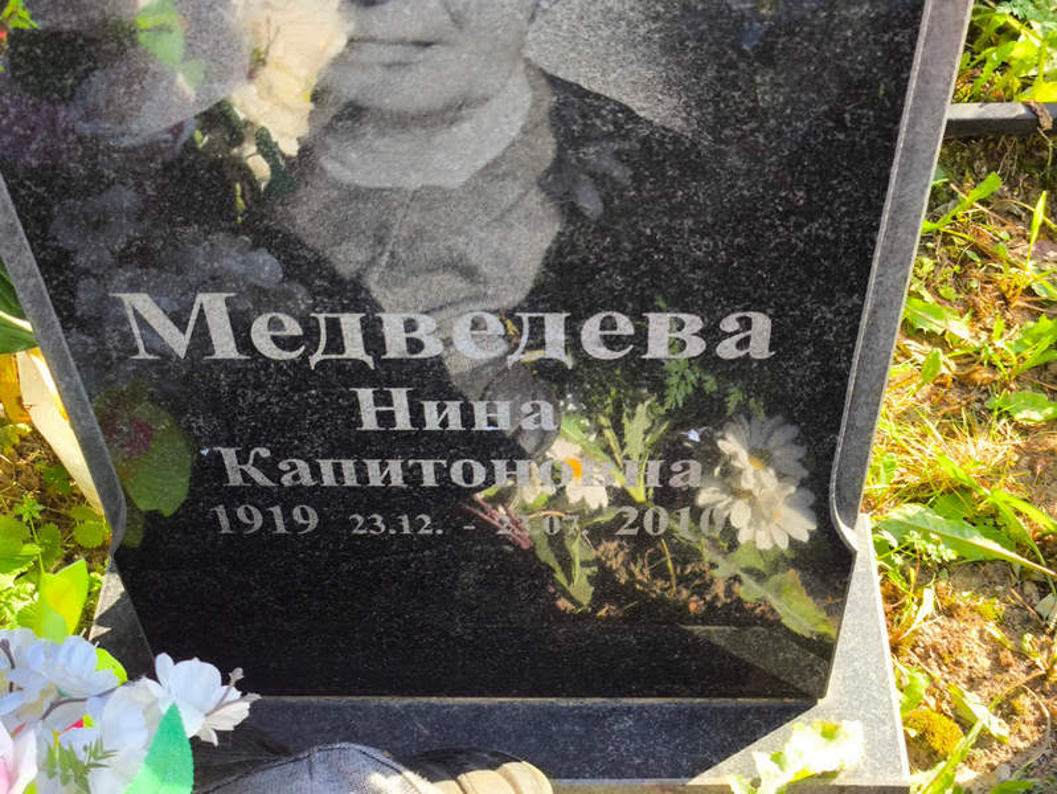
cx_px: 528
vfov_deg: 29.1
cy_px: 397
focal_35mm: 50
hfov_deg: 38.2
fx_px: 1527
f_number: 1.7
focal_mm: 4.71
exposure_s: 1/161
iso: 50
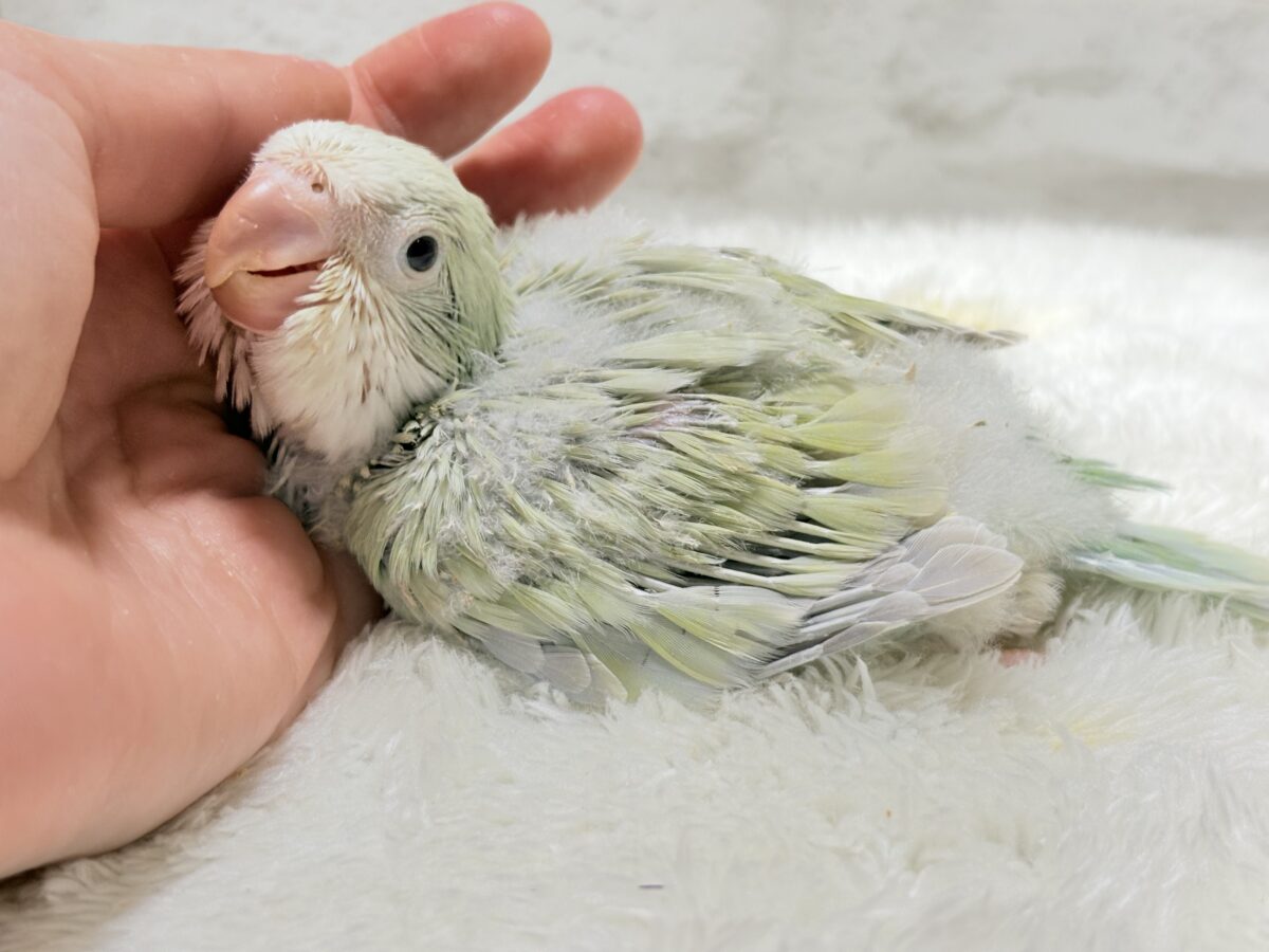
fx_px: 1906
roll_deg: -0.7
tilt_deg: -20.3
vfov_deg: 28.0
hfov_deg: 36.8
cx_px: 634
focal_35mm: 52
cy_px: 476
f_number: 1.6
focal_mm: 5.96
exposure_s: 1/50
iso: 64
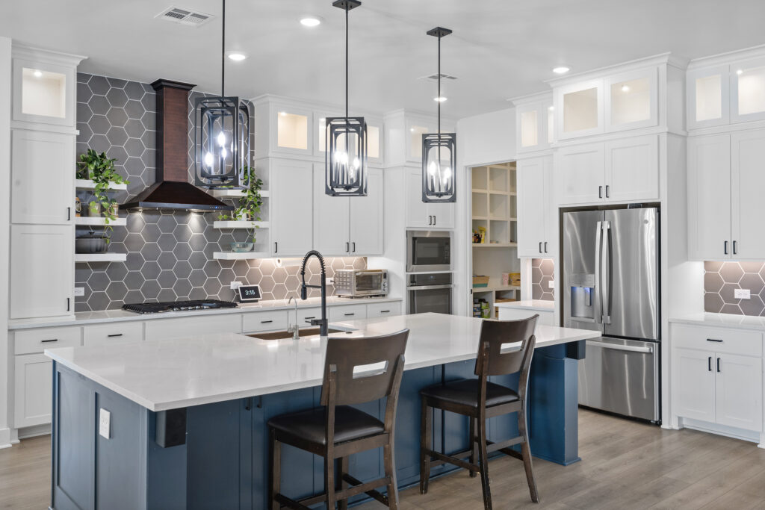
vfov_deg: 47.2
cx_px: 382
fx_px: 584
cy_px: 255
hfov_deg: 66.4
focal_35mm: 28
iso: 100
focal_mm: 27.5
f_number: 9
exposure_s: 1/4
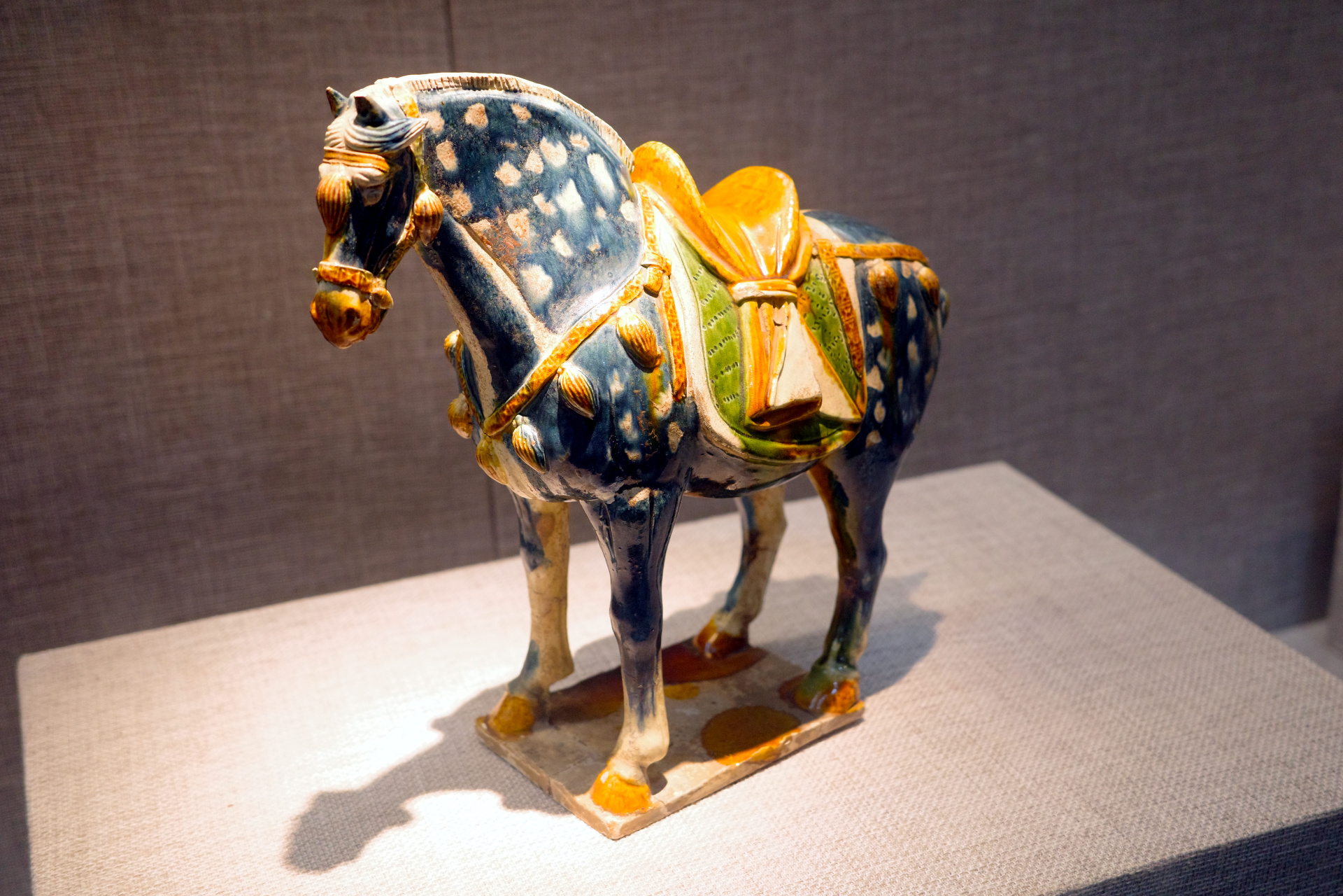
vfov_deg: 33.4
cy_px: 448
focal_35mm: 40
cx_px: 672
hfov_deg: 48.5
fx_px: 1492
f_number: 2.8
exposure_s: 1/40
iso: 1250
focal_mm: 26
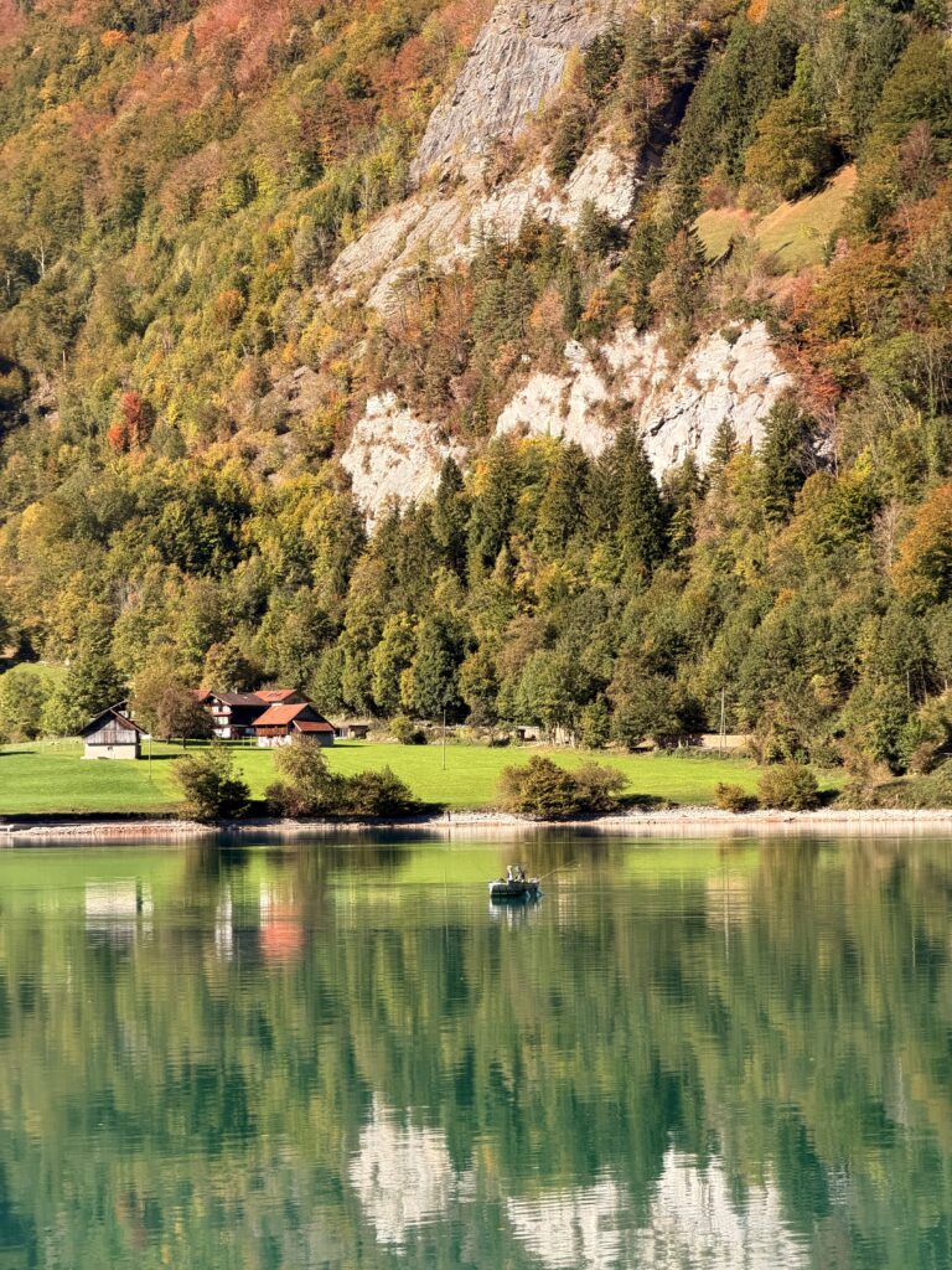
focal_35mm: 100
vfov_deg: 19.6
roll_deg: +1.0
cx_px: 476
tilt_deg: +2.0
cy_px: 635
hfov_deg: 14.8
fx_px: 3667
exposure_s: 1/554
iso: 50
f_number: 2.8
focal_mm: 16.89
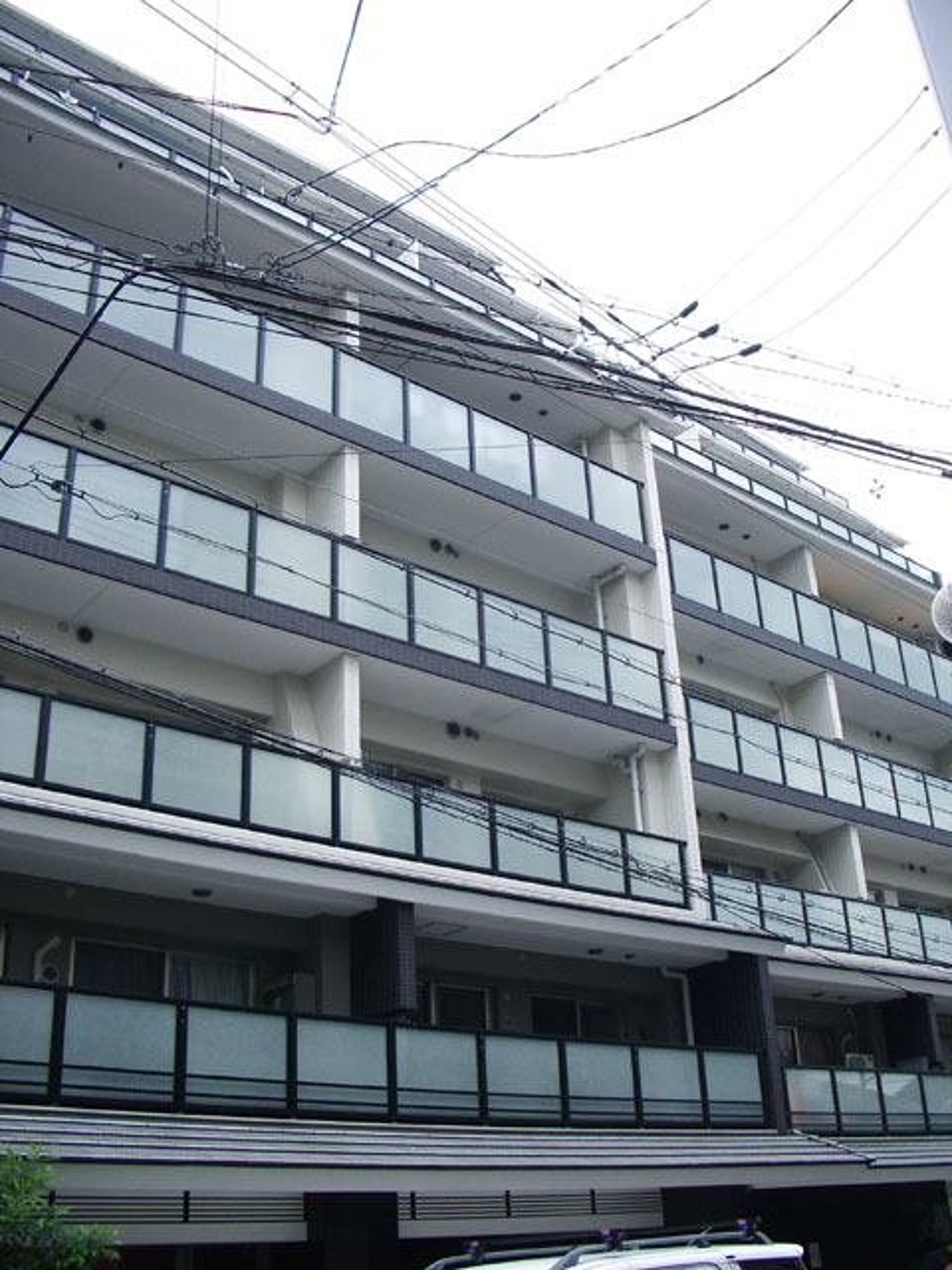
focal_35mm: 35
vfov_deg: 52.6
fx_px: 1283
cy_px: 635
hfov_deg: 40.7
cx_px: 476
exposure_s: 1/125
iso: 80
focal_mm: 5.8
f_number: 2.6
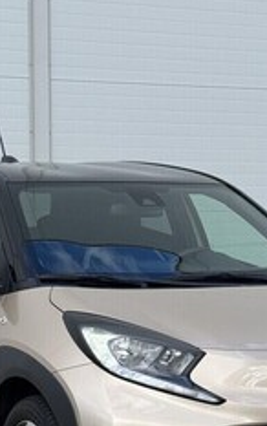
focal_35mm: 120
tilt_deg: -5.5
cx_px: 161
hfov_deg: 10.9
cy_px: 337
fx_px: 1395
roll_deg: +0.3
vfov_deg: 17.2
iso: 64
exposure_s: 1/1637
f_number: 1.78
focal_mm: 6.76
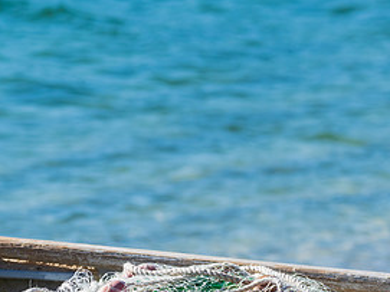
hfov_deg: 3.3
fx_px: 6779
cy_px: 161
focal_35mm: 602
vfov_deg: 2.5
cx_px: -38
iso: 400
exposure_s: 1/1250
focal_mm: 220
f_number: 8
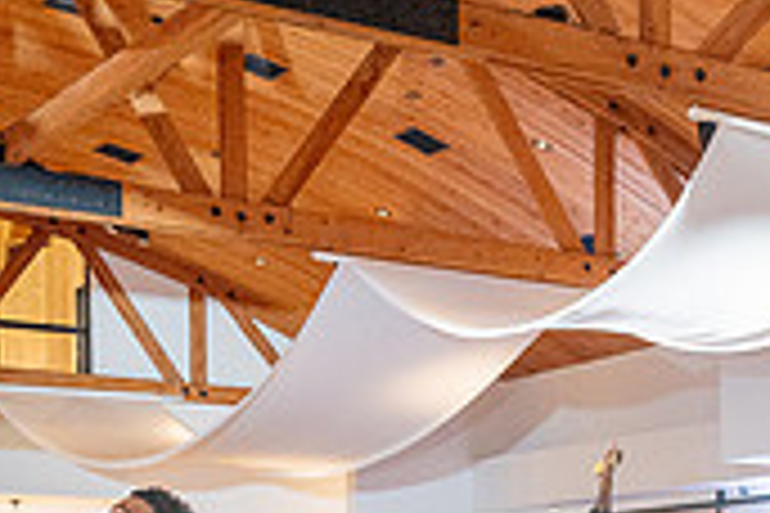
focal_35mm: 88
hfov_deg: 22.8
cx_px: 626
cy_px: 709
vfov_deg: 14.7
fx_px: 1882
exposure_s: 1/200
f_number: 4
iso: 3200
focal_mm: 26
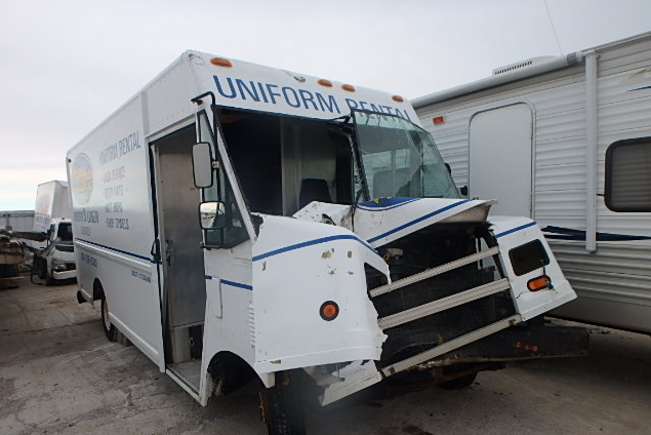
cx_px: 324
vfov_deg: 57.1
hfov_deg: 78.6
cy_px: 245
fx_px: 398
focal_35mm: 22
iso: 125
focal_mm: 3.7
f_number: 3.5
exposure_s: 1/160
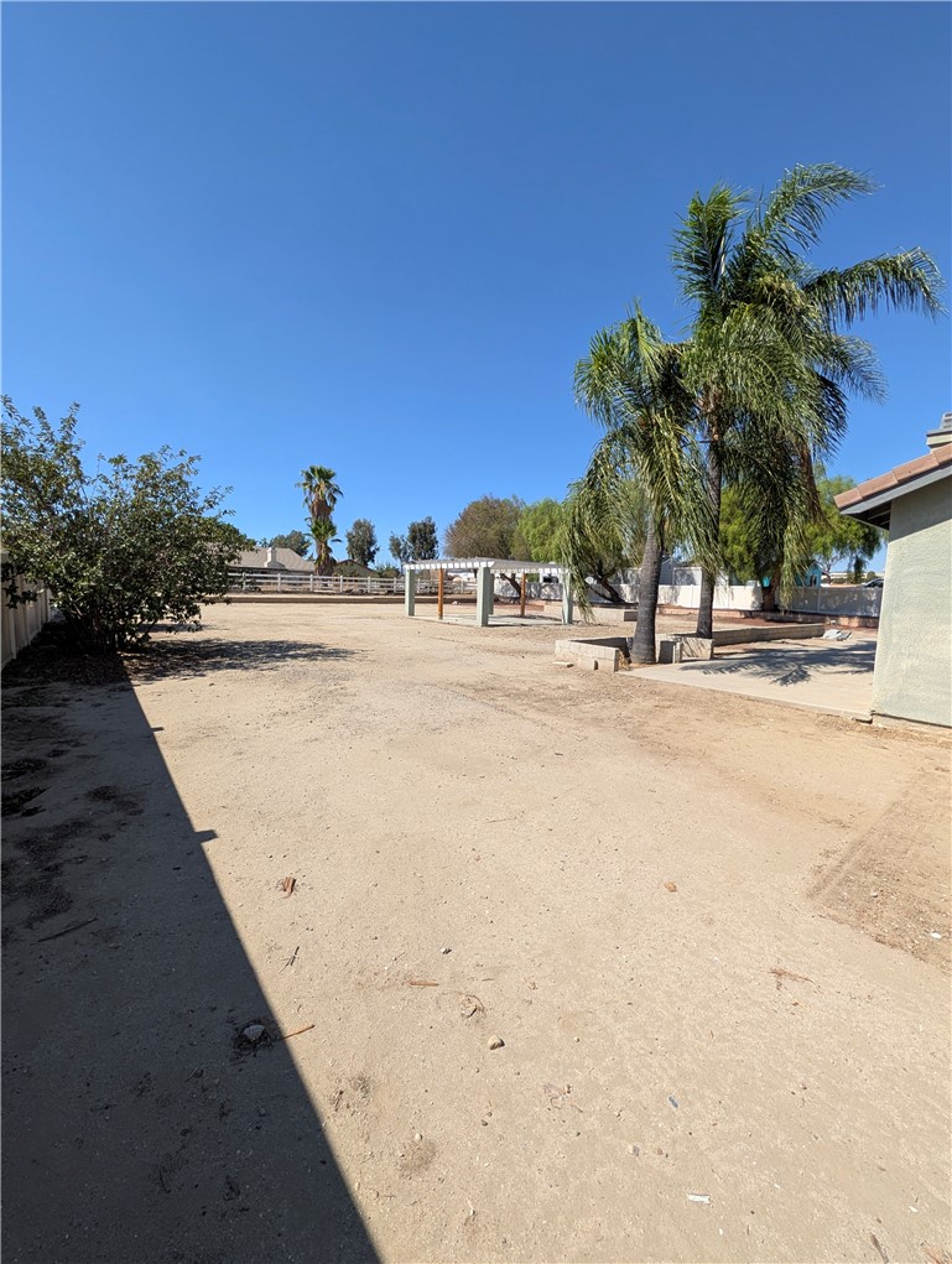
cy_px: 632
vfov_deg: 110.4
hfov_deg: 94.7
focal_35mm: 12
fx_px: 439
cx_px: 476
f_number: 1.7
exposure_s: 1/2924
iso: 60
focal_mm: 2.02
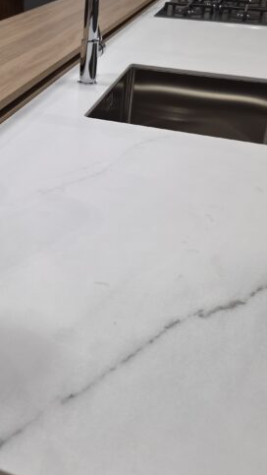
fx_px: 478
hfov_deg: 30.7
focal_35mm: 38
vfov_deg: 51.7
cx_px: 65
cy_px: 153
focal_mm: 5.4
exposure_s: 1/100
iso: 160
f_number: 1.8
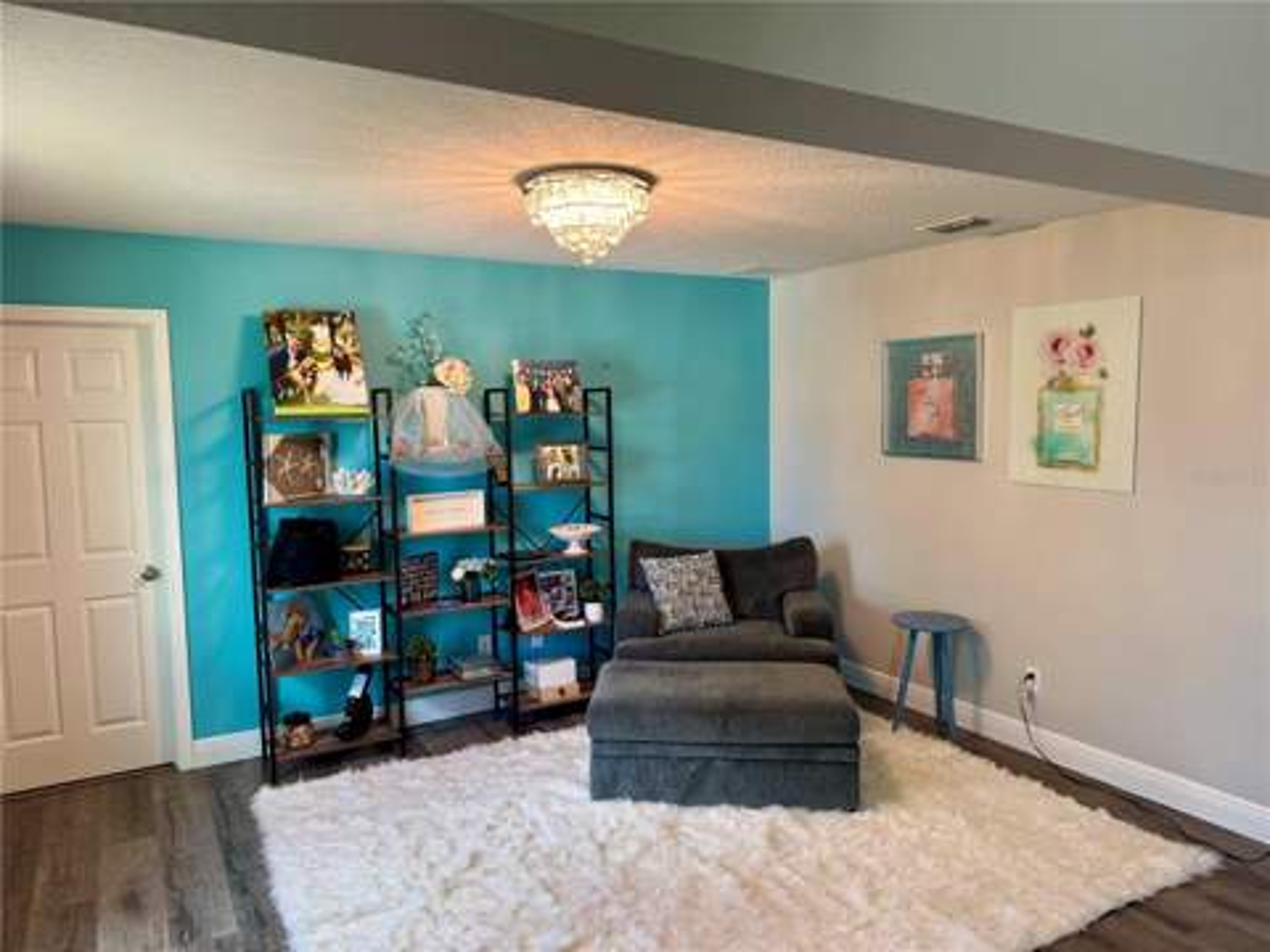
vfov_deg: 56.8
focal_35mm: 24
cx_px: 635
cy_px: 476
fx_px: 881
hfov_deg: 71.6
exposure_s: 1/60
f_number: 1.78
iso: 125
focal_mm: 6.76
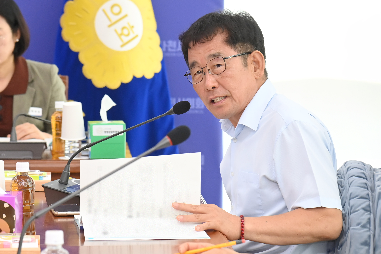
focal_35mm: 112
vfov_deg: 12.2
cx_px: 190
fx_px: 1185
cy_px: 127
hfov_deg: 18.3
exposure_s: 1/250
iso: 2500
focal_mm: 112
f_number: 6.3
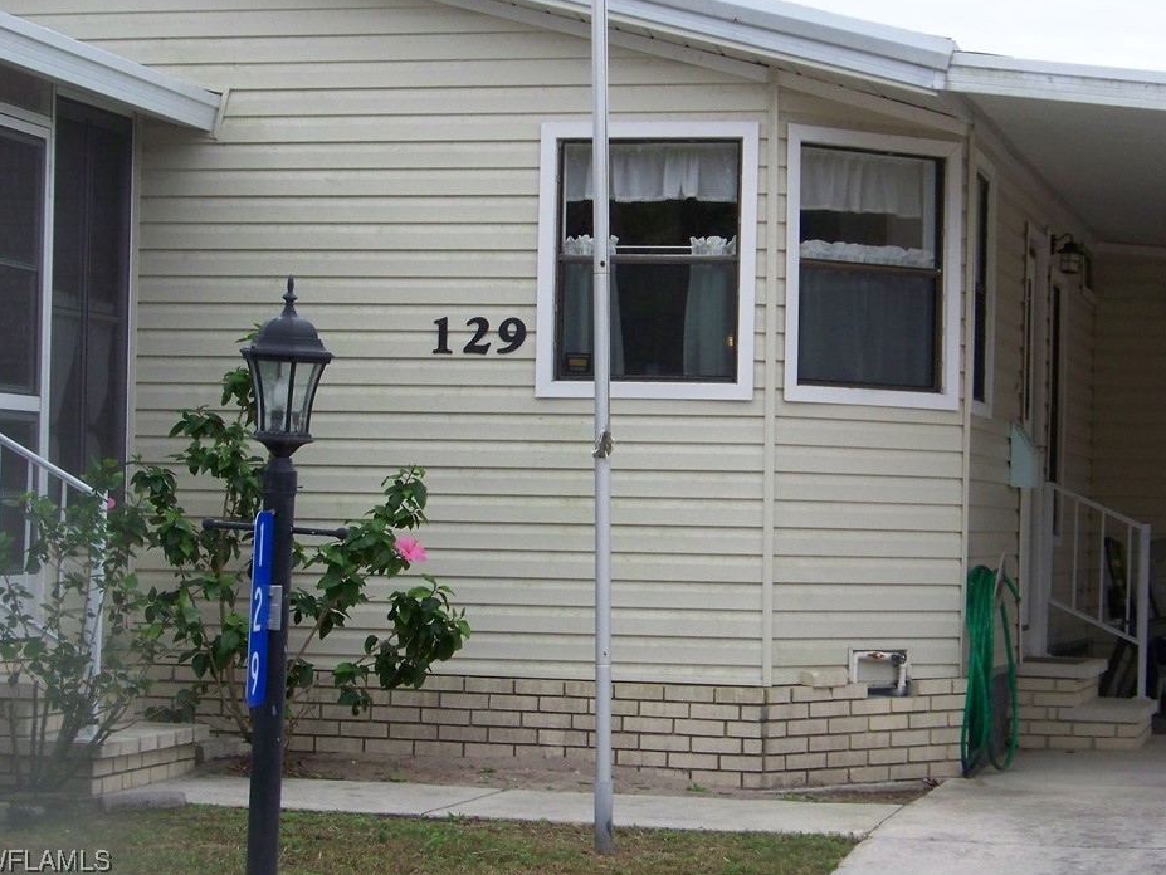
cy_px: 406
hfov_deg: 18.5
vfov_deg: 14.0
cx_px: 601
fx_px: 3572
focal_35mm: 106
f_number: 4.5
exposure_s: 1/640
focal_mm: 16.2
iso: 200
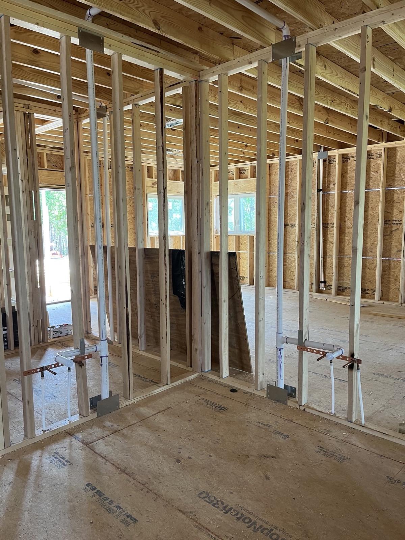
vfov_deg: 67.3
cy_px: 270
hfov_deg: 53.1
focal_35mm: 26
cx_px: 202
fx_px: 406
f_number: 1.6
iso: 160
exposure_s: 1/60
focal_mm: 5.1
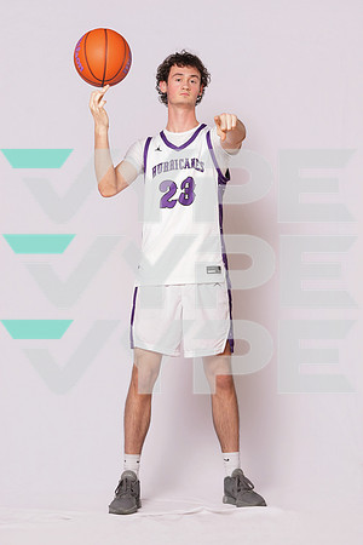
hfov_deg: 17.5
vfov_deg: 26.0
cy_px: 272
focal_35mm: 78
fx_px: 1180
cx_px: 182
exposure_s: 1/200
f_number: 7.1
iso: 200
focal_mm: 78
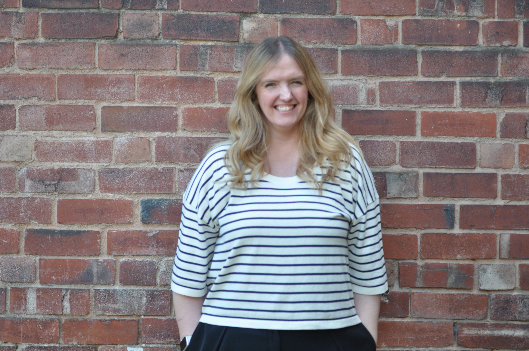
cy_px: 176
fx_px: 1101
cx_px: 264
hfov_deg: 27.0
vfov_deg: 18.1
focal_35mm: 75
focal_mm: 50
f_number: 2.8
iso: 360
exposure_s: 1/500
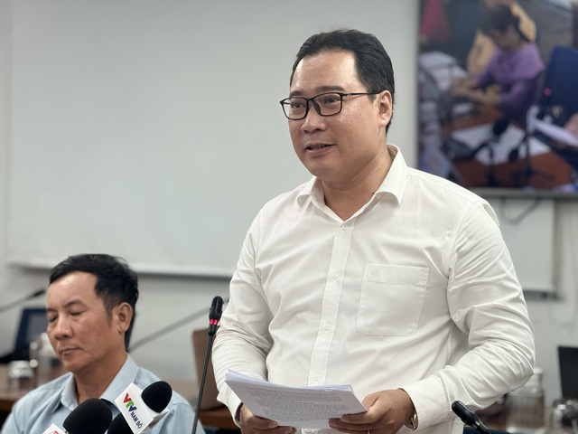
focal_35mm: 120
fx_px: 2004
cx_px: 289
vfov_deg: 12.3
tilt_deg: -2.5
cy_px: 217
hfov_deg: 16.4
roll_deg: -1.0
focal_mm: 15.66
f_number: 2.8
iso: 80
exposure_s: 1/100
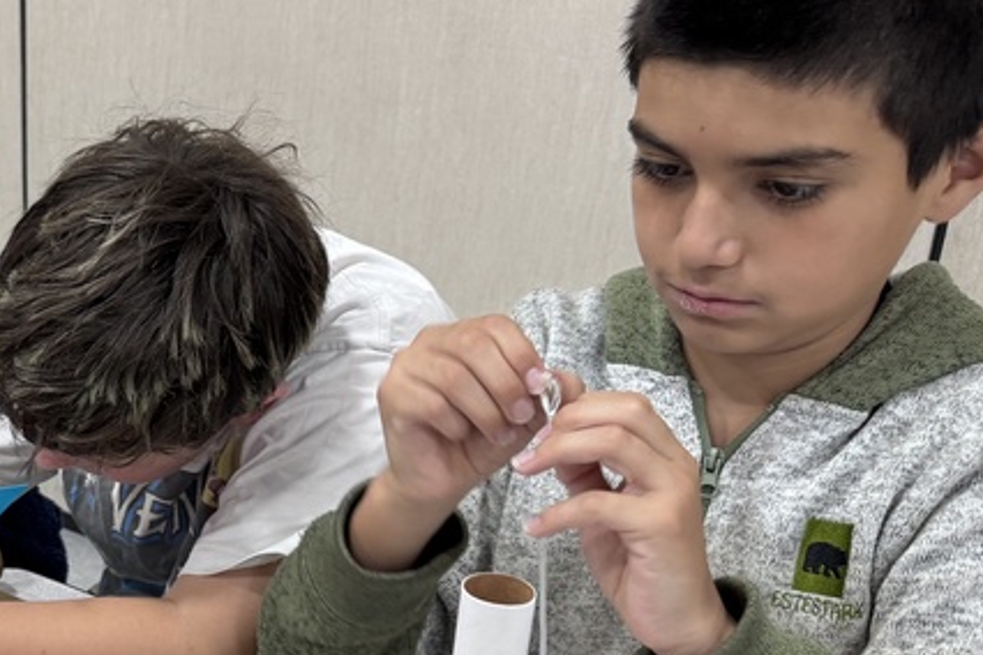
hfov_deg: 30.4
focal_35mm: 60
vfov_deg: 22.5
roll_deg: +1.0
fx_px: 1638
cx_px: -62
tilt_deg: -27.0
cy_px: 464
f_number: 1.78
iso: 160
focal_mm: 6.76
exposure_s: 1/60
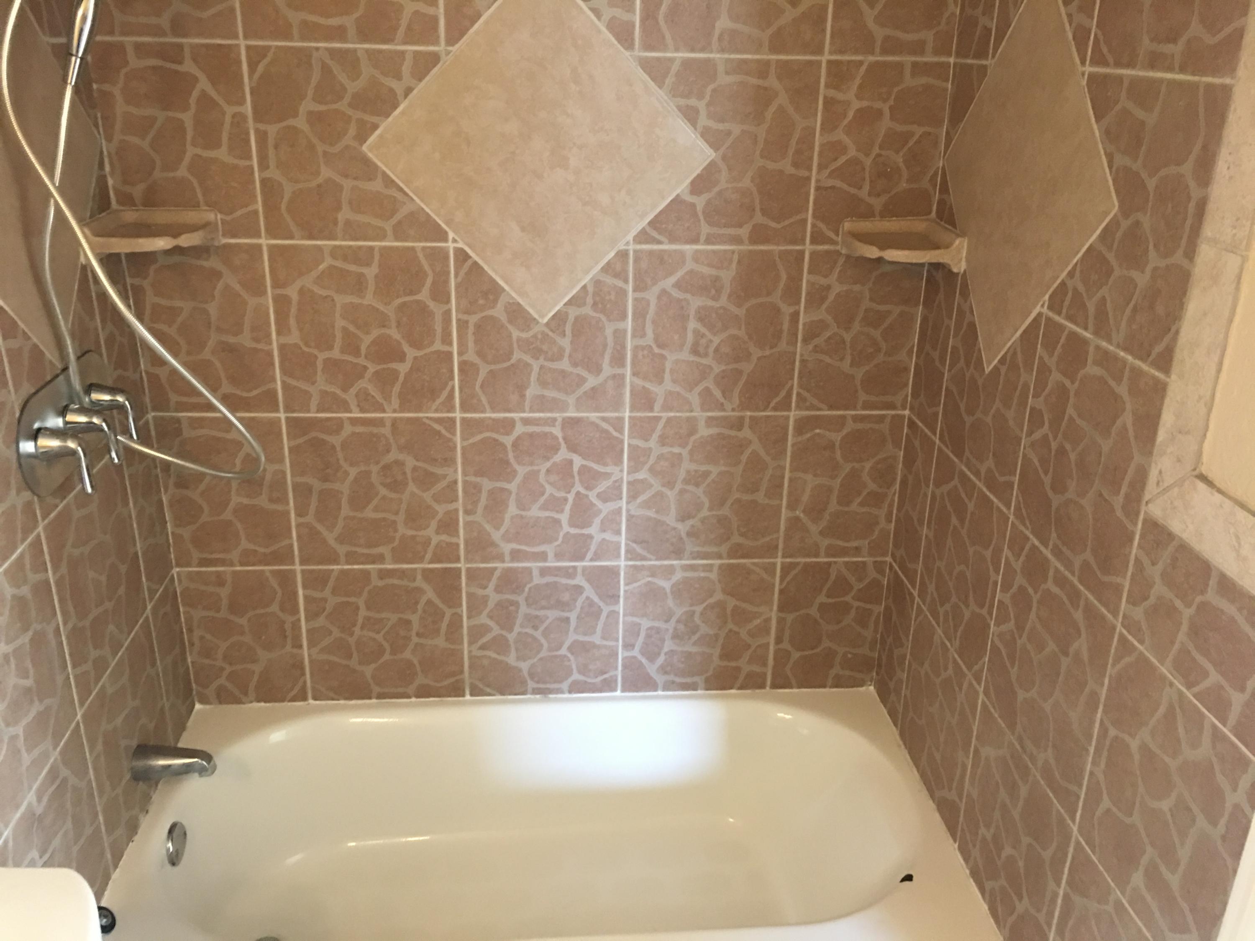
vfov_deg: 48.2
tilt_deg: -20.4
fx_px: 1051
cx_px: 628
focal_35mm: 29
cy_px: 470
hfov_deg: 61.7
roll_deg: -0.9
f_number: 2.2
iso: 80
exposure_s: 1/10
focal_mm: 4.15
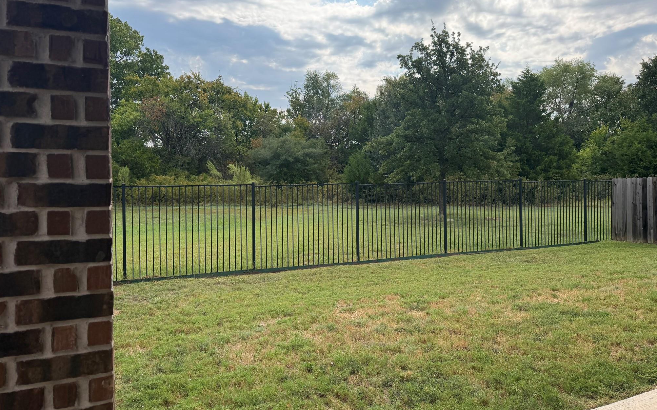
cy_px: 180
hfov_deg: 70.4
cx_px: 328
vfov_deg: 47.5
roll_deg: -0.1
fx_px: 465
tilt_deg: +0.2
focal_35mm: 26
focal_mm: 6.76
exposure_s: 1/5714
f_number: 1.78
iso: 100
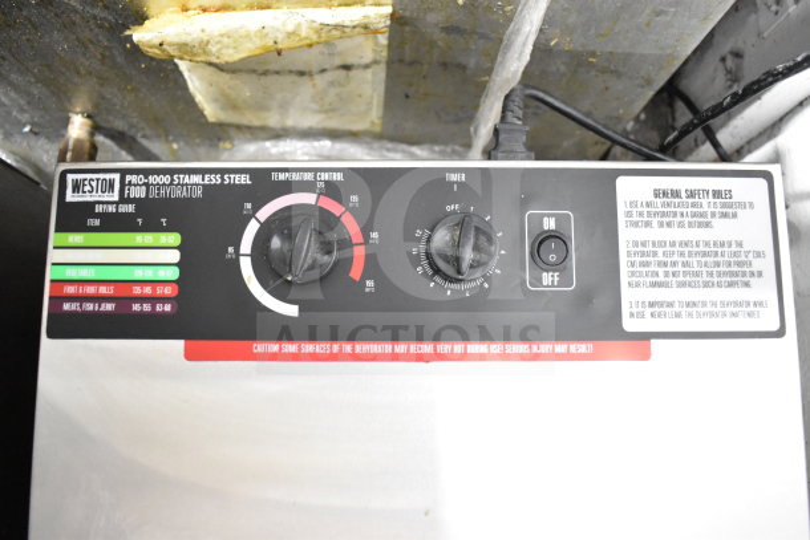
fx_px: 709
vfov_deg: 41.7
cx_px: 405
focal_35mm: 32
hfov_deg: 59.5
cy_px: 270
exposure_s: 1/60
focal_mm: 21
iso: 6400
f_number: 4
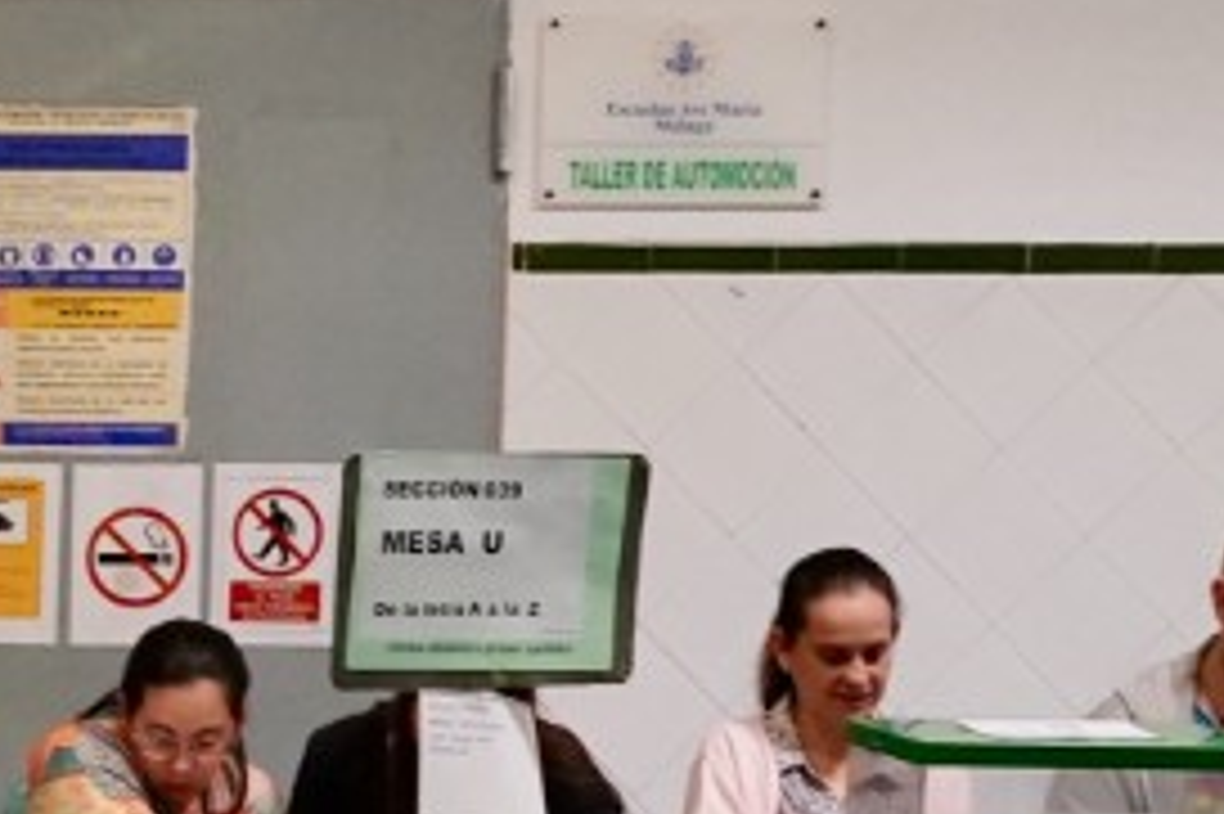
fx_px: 3602
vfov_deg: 12.7
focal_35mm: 106
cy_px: 904
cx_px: -1143
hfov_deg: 15.7
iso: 5000
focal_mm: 24
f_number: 8
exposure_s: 1/125
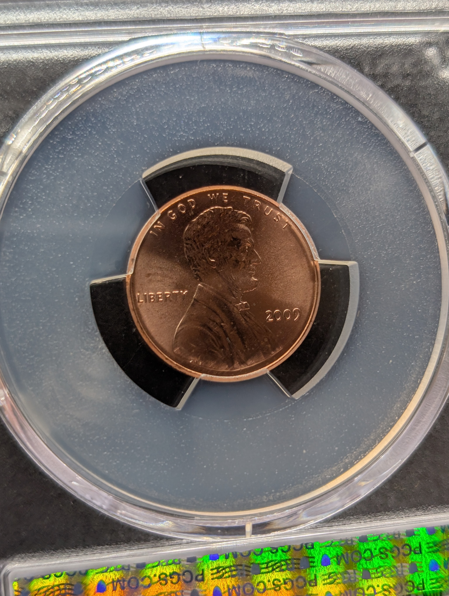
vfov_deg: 38.9
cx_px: 224
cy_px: 298
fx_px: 845
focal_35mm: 49
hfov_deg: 29.7
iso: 21
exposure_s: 1/69.5
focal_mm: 6.9
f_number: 1.68
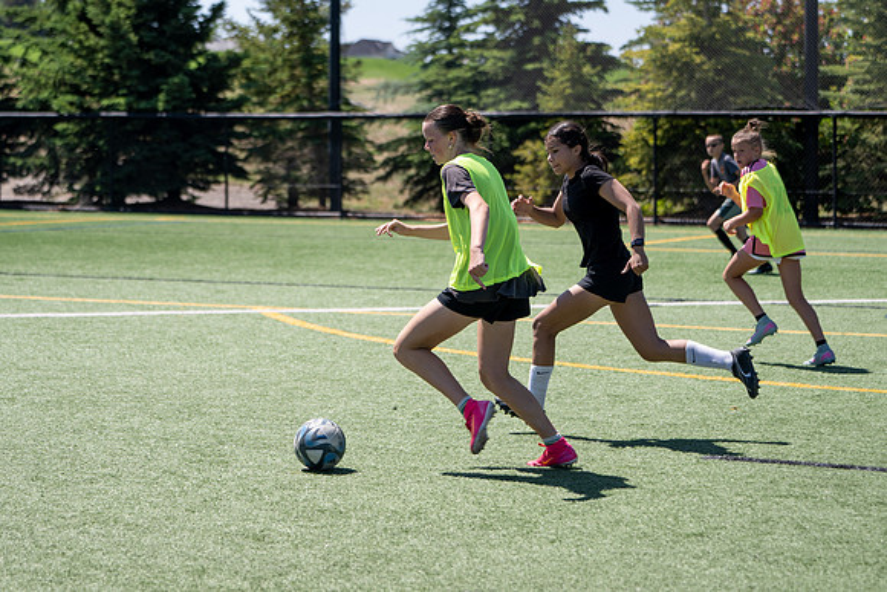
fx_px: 2277
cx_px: 408
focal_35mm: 92
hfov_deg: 22.0
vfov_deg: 14.8
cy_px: 228
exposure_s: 1/800
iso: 50
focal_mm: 70
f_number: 2.8
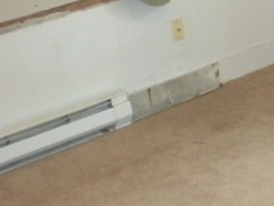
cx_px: 315
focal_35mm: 105
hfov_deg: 17.9
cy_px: -68
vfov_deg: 13.5
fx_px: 832
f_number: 3.5
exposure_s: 1/30
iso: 400
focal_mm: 6.3
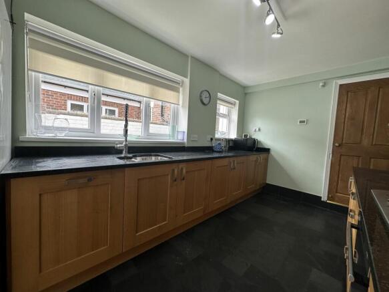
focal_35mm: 14
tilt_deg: -3.5
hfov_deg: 102.1
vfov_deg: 85.7
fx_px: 157
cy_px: 146
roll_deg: -3.2
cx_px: 194
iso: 40
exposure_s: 1/125
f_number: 2.2
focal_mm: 2.22
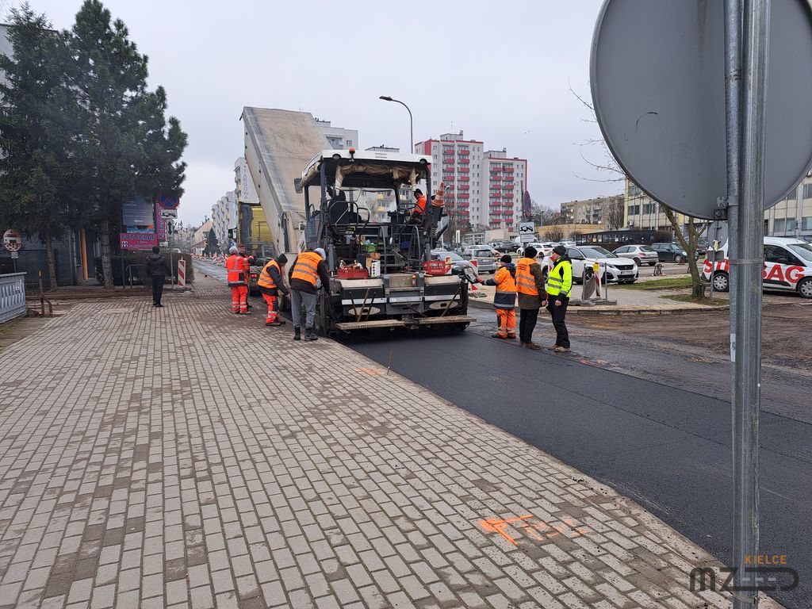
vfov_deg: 56.8
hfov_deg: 71.6
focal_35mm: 24
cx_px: 406
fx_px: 563
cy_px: 304
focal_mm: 5.23
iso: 50
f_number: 1.8
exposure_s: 1/113
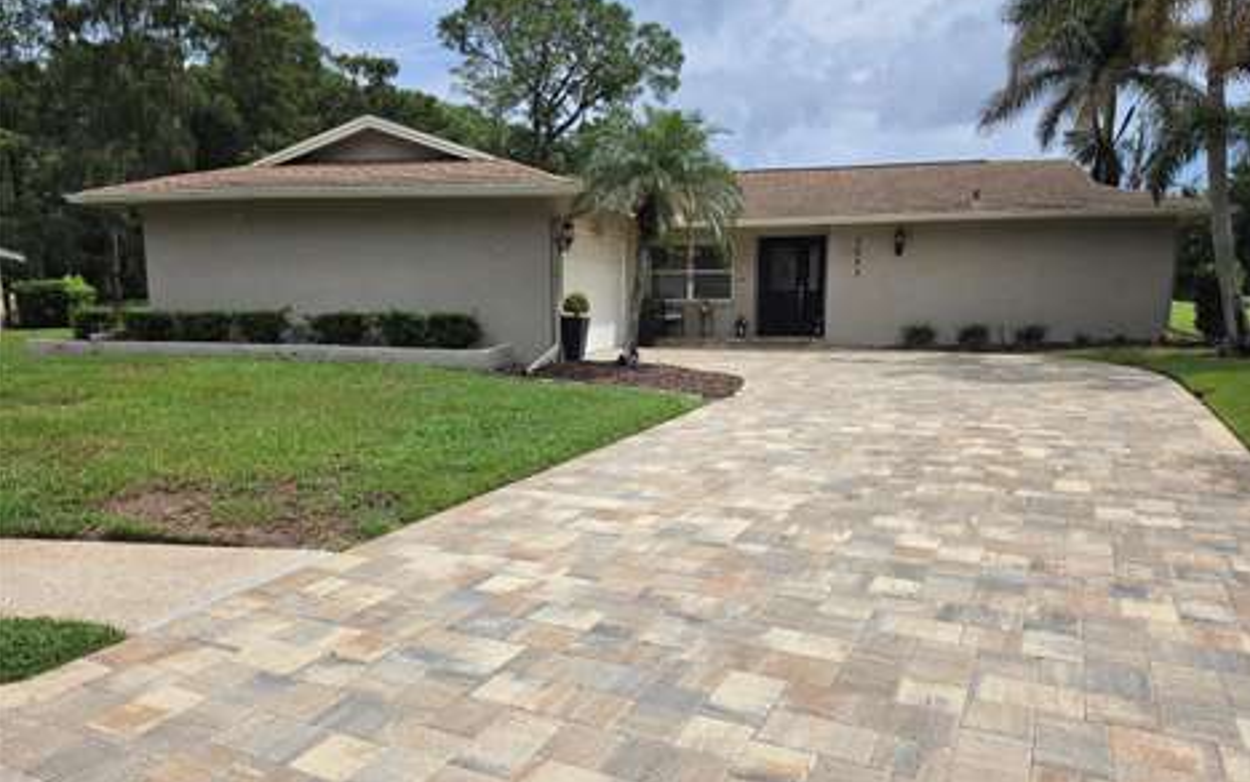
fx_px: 852
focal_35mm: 25
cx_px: 638
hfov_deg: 72.5
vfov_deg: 49.1
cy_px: 459
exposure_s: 1/7939
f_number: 1.4
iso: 40
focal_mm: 6.5
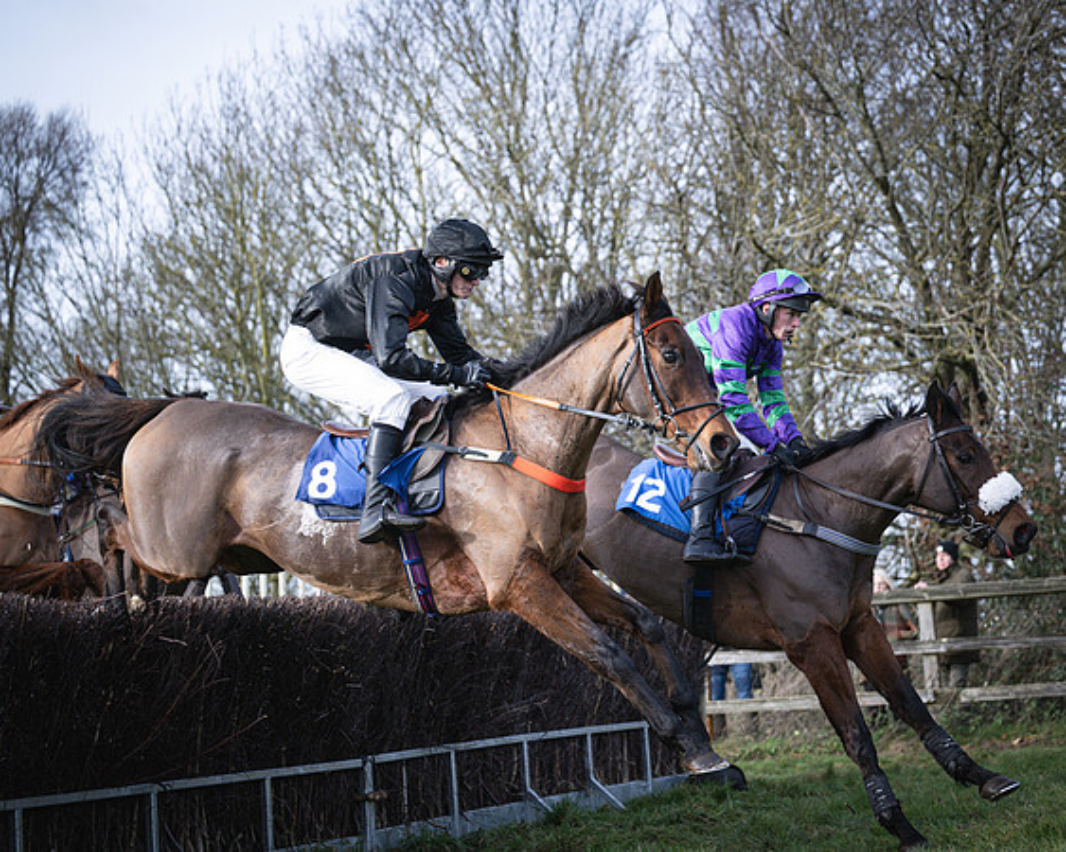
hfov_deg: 24.2
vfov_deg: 19.4
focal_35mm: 79
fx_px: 2486
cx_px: 579
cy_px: 426
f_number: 2.8
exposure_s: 1/2000
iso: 400
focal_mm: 70
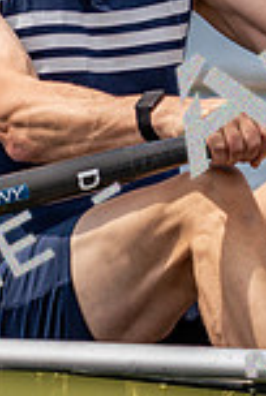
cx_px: -47
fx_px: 8396
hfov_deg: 1.8
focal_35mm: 761
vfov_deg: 2.7
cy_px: -69
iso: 250
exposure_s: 1/1600
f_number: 5.6
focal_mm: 200
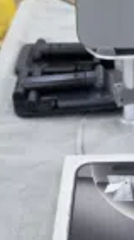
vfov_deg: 29.7
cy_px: 106
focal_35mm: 71
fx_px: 450
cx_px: 131
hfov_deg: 16.6
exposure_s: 1/180
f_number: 1.7
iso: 160
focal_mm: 6.3
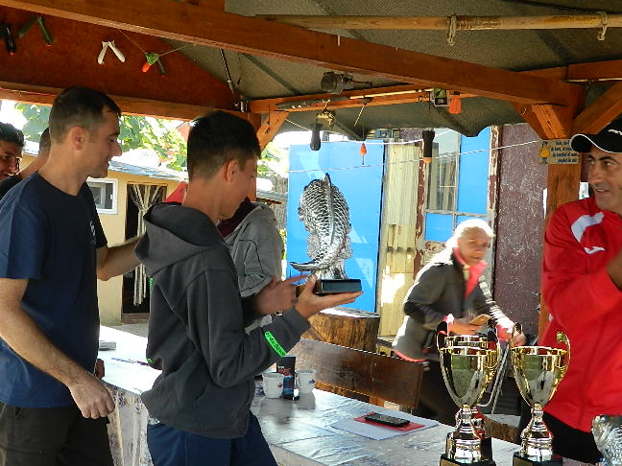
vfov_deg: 29.7
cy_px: 250
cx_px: 246
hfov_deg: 38.7
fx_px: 880
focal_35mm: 49
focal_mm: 5.6
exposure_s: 1/80
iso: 80
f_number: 3.2
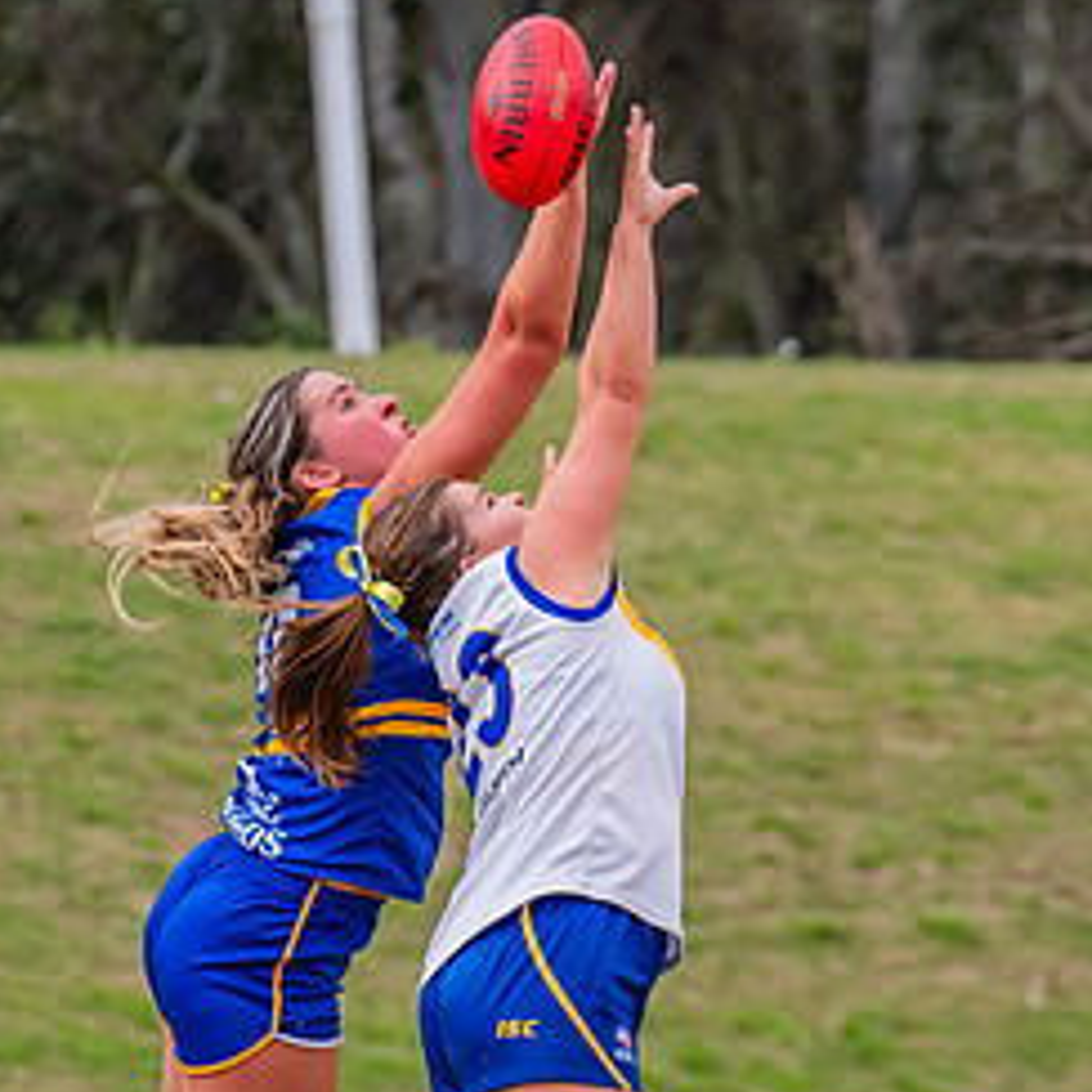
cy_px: 871
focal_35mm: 1077
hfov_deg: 1.6
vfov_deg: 1.6
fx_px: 38439
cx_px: 352
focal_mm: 420
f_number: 8
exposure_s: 1/1250
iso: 800
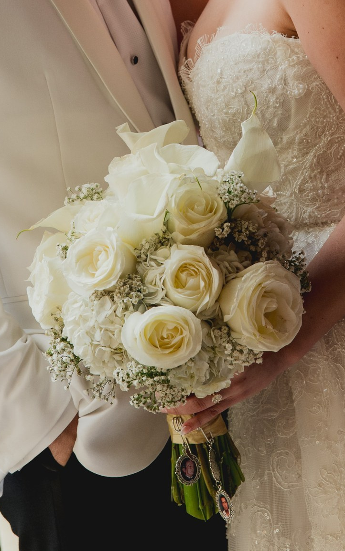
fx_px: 2888
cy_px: 15
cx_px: 182
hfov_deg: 6.8
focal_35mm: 192
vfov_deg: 10.8
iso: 640
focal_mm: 85
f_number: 5
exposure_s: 1/200
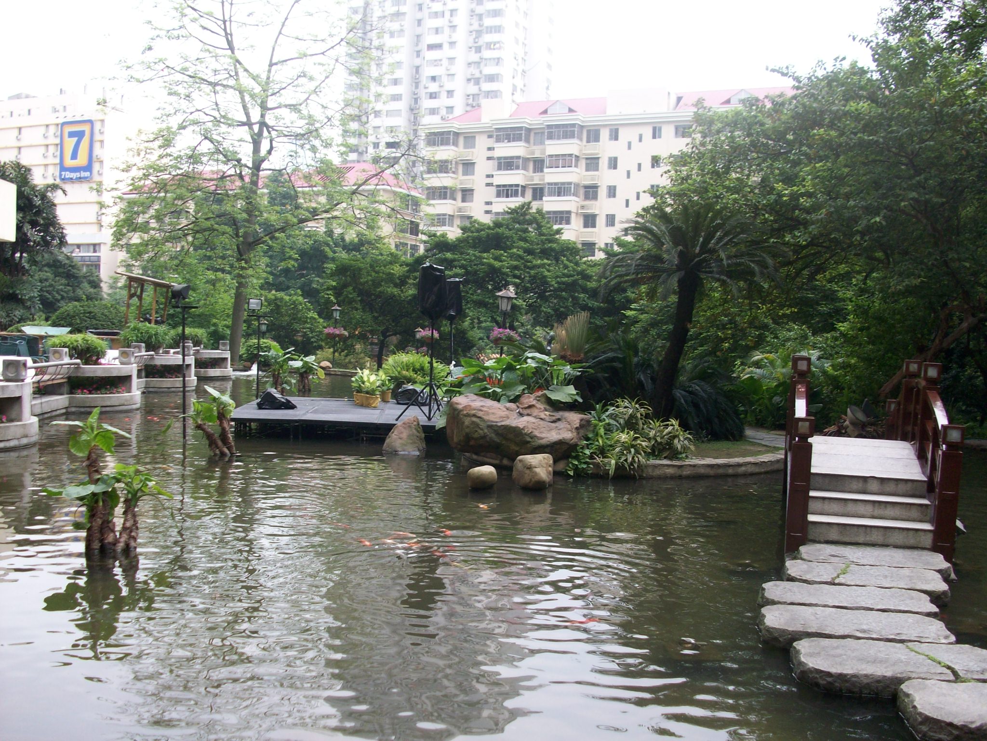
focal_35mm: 34
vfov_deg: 41.8
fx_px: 969
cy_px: 370
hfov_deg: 54.0
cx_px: 494
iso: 64
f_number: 2.8
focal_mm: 5.7
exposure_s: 1/192
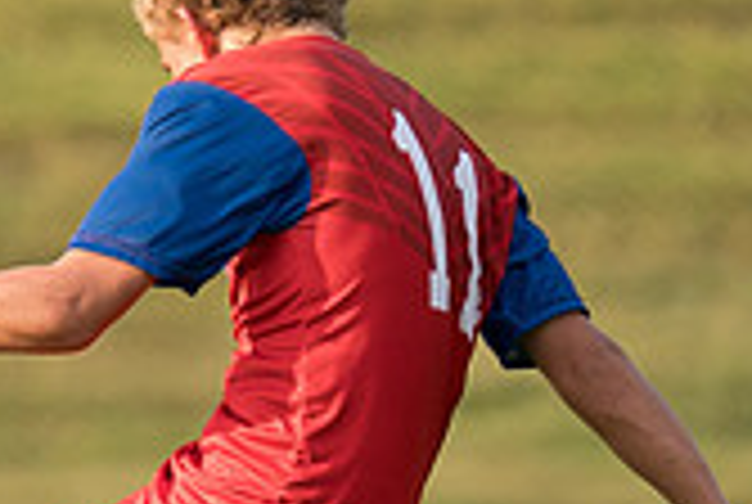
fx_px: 30824
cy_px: 350
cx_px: 316
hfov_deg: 1.4
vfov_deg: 0.9
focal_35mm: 1473
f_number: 2.8
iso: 160
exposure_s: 1/1250
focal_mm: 200
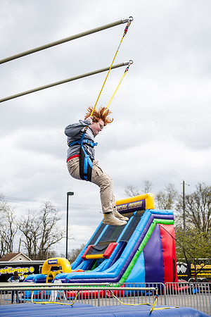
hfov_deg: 23.4
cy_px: 158
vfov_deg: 34.5
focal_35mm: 58
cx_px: 106
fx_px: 510
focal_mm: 58
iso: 160
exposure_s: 1/1250
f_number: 3.5
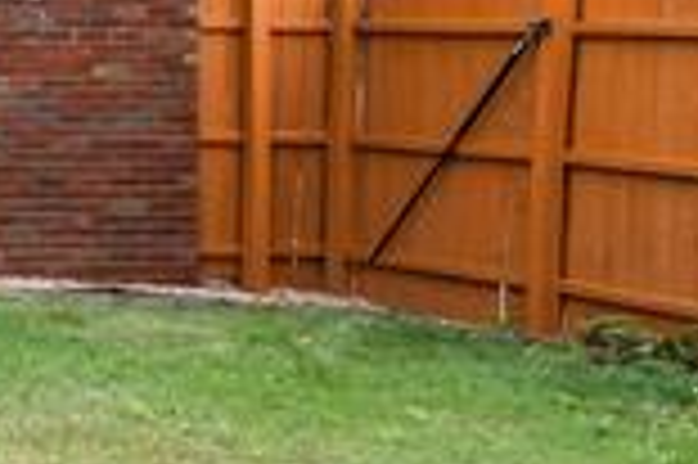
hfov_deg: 10.9
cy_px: 5
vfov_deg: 11.4
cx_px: -1432
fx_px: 2305
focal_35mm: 119
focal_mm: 18
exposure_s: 1/125
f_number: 8
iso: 100
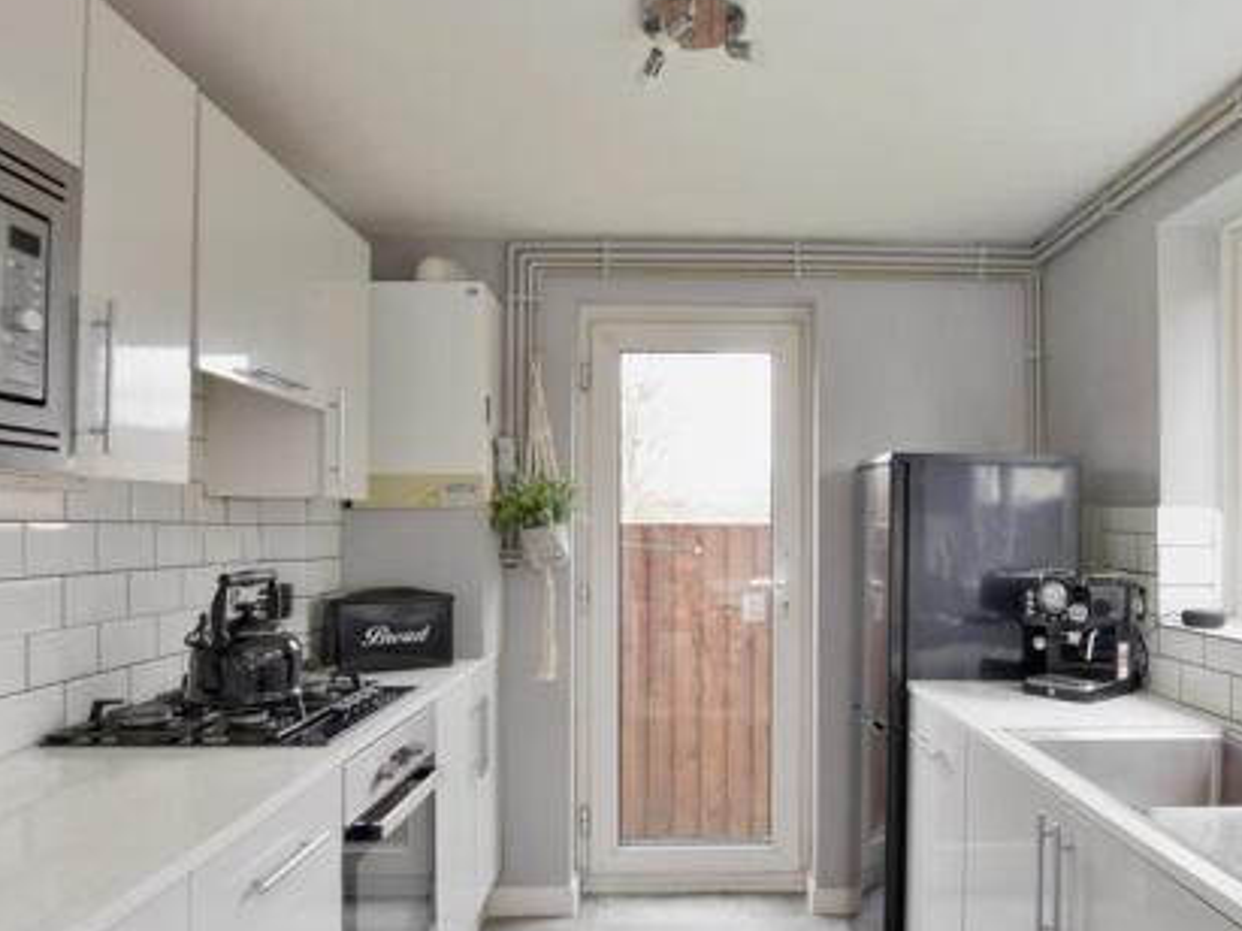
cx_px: 716
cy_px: 515
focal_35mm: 23
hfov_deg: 73.5
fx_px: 825
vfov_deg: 58.7
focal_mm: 10
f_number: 11
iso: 400
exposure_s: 1/5
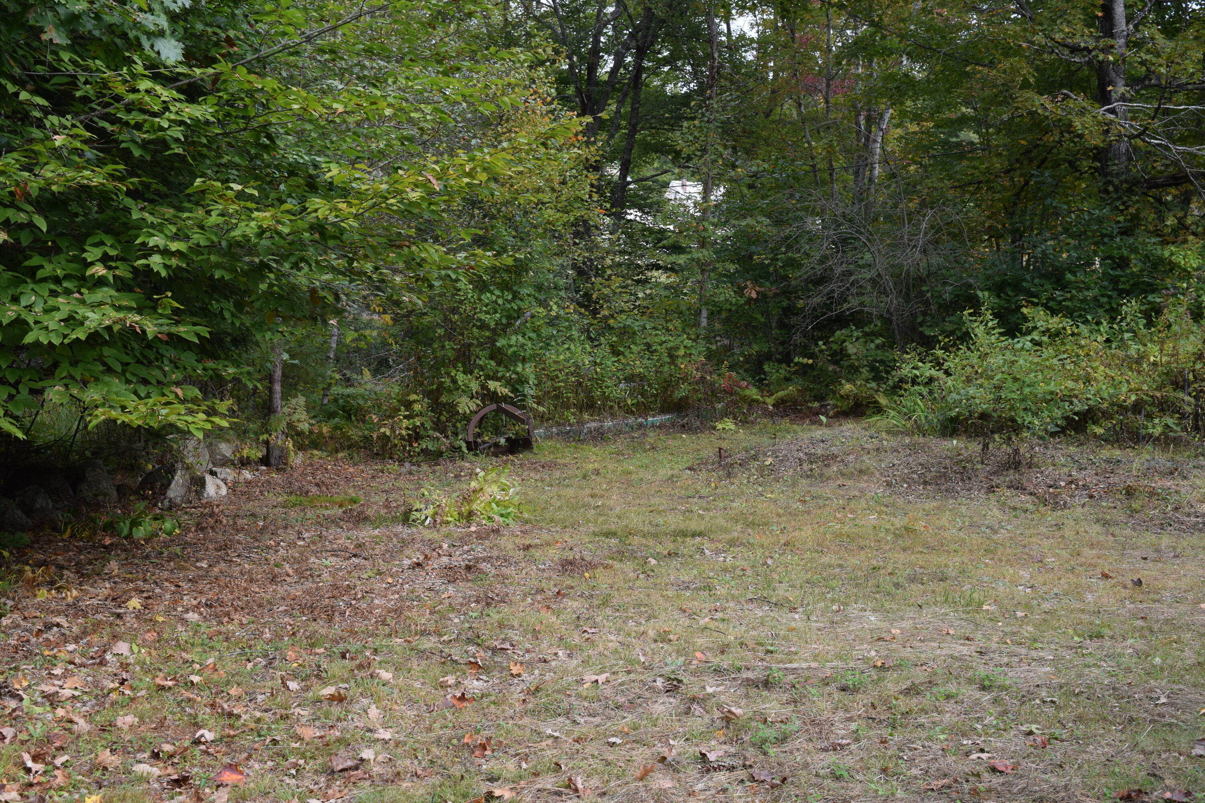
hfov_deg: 45.0
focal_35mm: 44
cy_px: 402
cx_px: 602
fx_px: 1456
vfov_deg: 30.8
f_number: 8
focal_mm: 29
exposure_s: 1/250
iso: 360
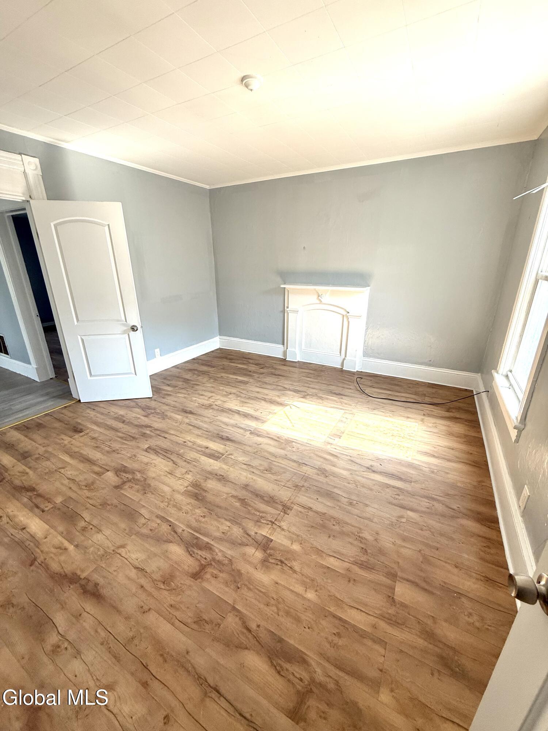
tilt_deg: -18.5
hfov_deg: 85.7
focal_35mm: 14
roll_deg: -0.1
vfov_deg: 102.1
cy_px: 366
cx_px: 274
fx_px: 296
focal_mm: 2.22
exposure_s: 1/99
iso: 80
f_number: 2.2
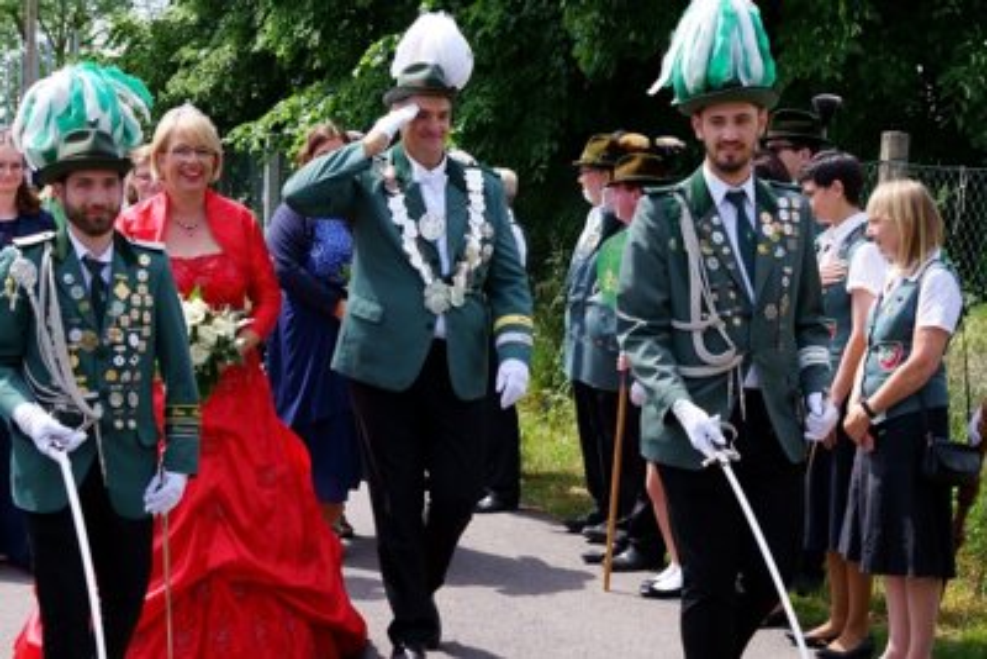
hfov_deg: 28.8
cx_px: 494
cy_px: 330
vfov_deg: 19.5
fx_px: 1920
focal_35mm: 70
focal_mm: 70
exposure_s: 1/100
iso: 100
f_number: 8
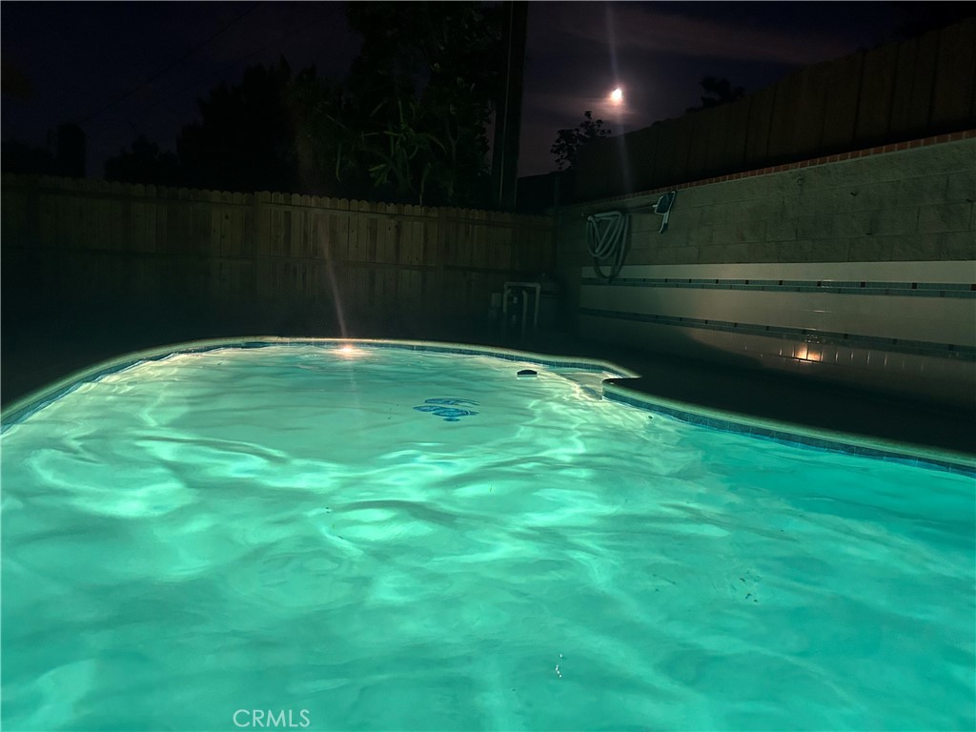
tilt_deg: -6.2
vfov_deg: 53.1
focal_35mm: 26
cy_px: 366
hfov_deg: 67.3
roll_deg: -3.1
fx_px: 733
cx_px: 488
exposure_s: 1/40
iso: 400
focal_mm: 5.7
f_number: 1.5
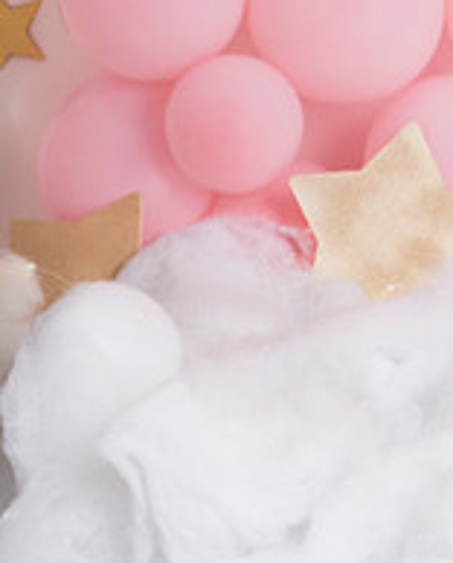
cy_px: 210
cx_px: 819
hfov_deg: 10.4
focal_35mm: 140
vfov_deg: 13.7
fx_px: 2339
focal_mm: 50
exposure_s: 1/200
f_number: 3.5
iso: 200
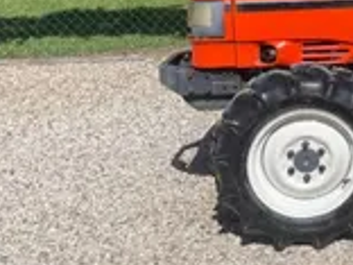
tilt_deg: -5.7
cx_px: 493
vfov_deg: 17.6
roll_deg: +2.0
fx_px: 816
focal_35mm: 80
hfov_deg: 21.4
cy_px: -54
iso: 32
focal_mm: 4.2
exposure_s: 1/3610
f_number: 1.6
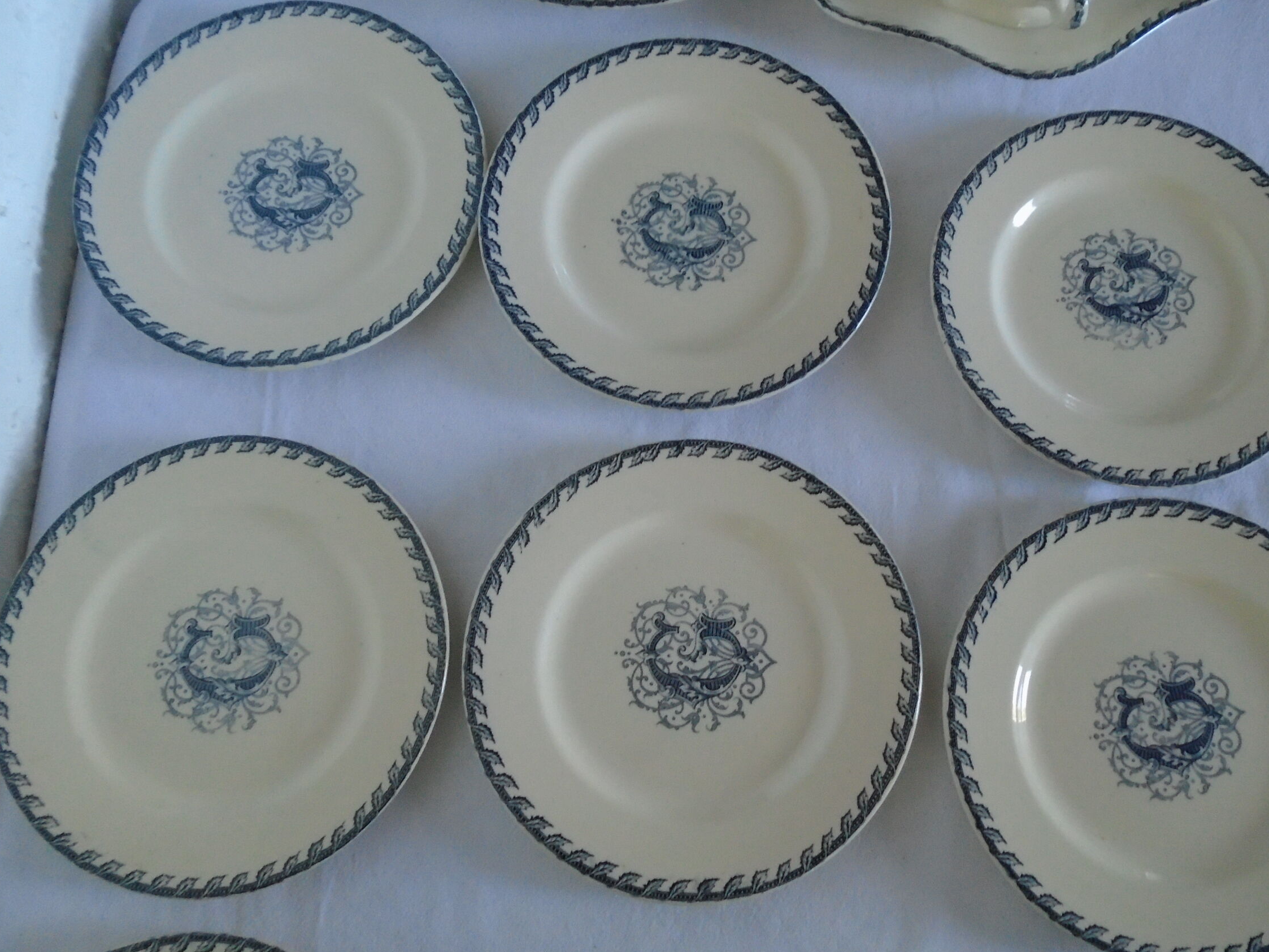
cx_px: 715
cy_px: 467
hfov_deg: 59.8
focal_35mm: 30
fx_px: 1100
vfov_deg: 46.8
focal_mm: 4.6
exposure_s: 1/30
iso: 400
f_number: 3.2
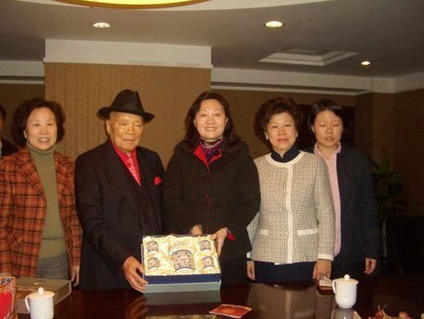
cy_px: 168
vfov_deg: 38.7
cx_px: 203
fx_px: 453
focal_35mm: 37
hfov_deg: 50.1
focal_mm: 5.8
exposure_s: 1/60
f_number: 2.6
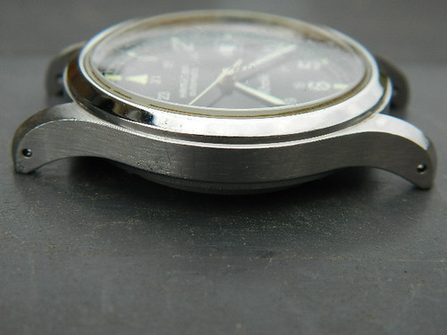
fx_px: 904
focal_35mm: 70
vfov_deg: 21.0
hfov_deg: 27.8
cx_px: 224
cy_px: 168
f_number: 4
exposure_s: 1/200
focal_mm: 12.6
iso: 80
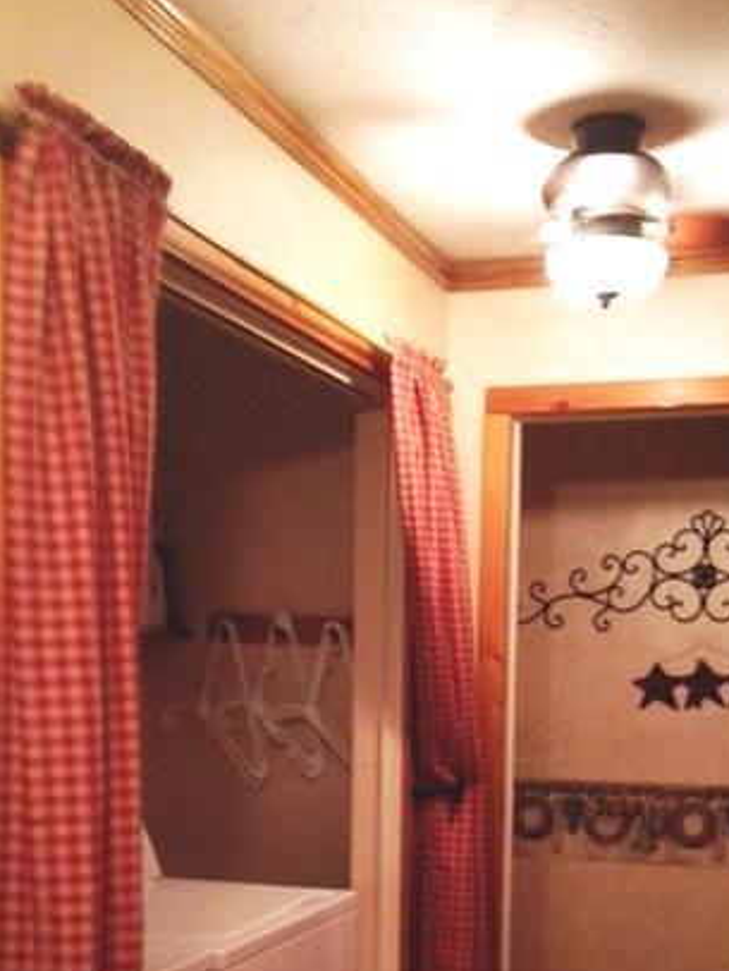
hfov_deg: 28.0
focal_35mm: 52
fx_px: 1459
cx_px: 454
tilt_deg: -4.3
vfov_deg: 35.9
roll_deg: +0.2
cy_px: 739
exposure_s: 1/20
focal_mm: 4.12
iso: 200
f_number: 2.4
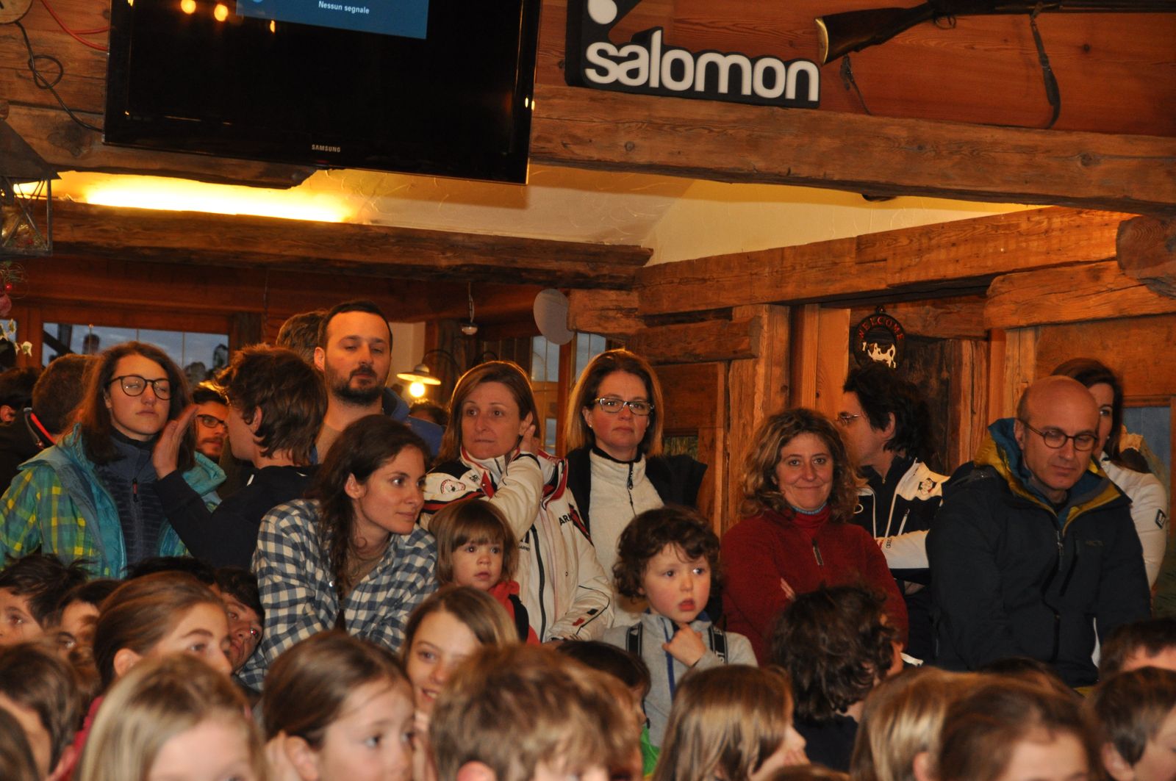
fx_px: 3035
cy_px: 390
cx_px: 588
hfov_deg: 21.9
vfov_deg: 14.7
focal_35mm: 93
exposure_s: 1/60
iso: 800
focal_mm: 62
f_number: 4.8
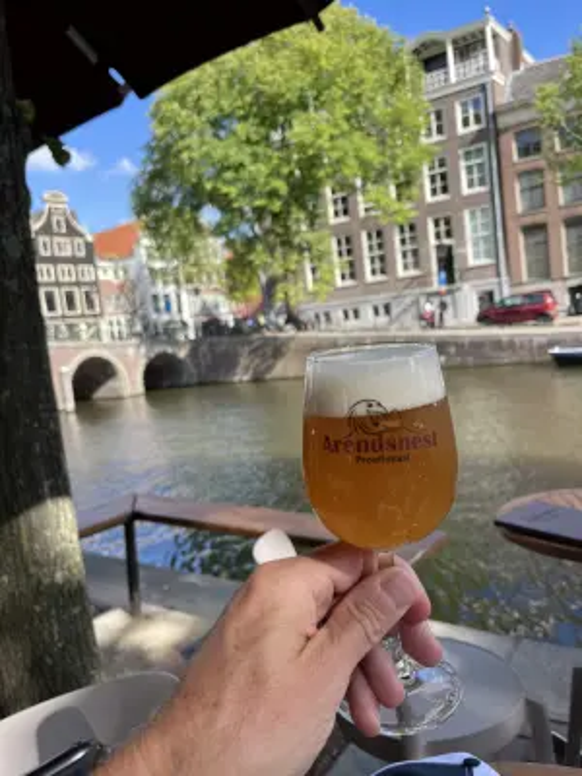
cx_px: 291
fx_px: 583
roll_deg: +8.6
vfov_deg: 67.3
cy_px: 388
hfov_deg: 53.1
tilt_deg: -8.0
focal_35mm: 26
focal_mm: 5.1
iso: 50
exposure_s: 1/1151
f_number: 1.6
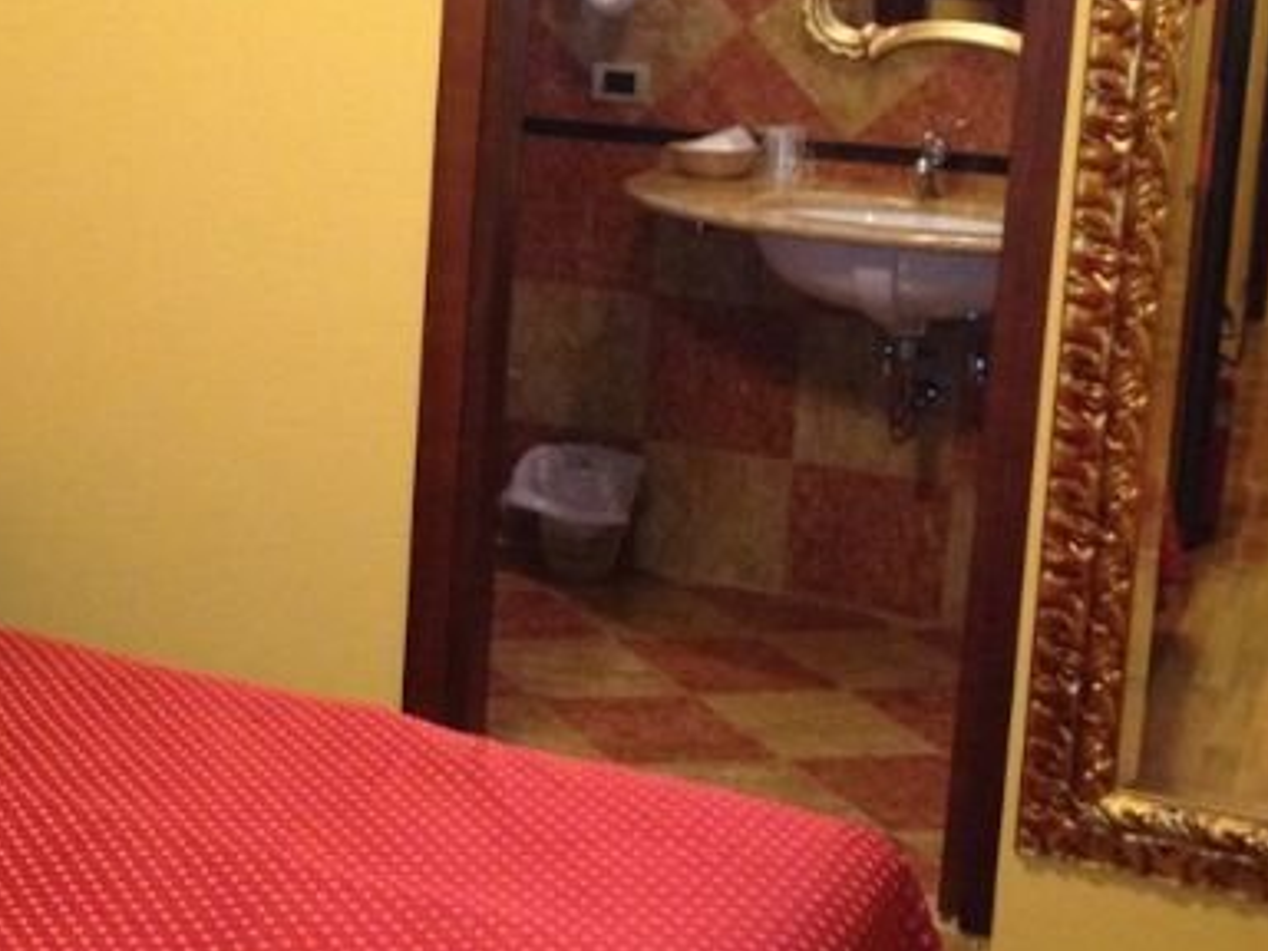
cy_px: 234
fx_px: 2674
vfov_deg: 20.0
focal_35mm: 73
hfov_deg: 25.8
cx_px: 106
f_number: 2.4
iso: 320
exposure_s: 1/16
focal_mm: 4.28
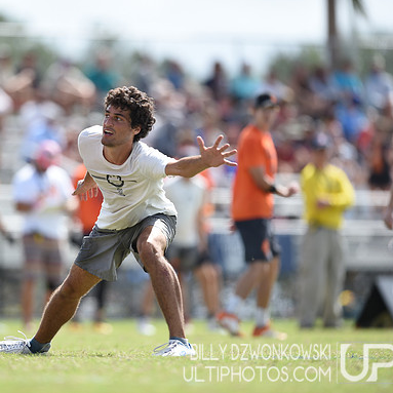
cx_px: 117
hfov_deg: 3.4
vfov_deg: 3.4
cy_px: 196
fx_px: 6602
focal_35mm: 514
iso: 100
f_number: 3.2
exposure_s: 1/1000
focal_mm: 400
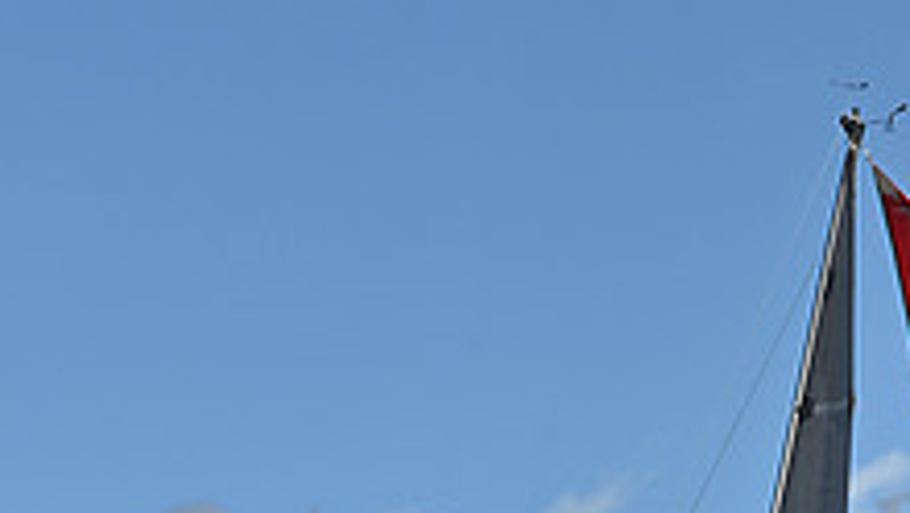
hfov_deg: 11.1
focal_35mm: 193
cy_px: 1129
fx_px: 4659
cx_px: 664
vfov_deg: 6.1
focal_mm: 70
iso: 250
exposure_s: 1/1250
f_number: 8
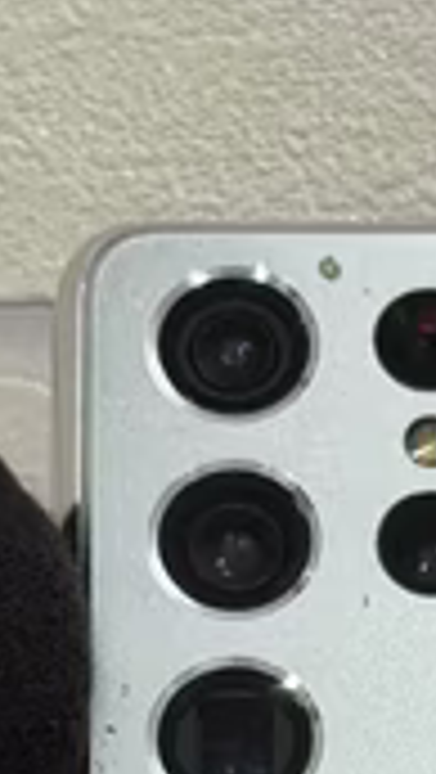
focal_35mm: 195
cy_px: 1260
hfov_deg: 6.2
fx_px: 4000
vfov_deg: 10.5
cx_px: 562
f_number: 1.78
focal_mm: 6.76
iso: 50
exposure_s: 1/50
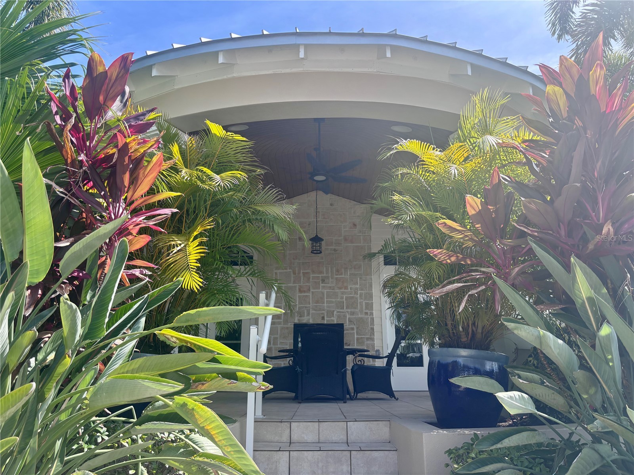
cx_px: 317
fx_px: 476
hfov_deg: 67.3
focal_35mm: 26
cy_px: 238
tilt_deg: +16.5
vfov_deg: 53.1
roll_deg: -0.2
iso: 50
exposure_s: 1/1190
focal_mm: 5.96
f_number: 1.6
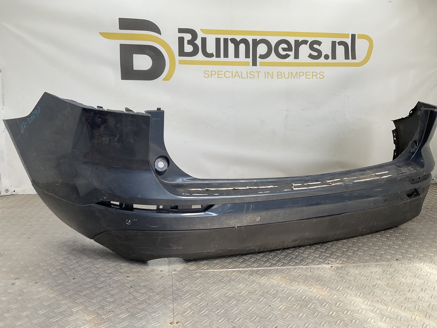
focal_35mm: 29
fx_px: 366
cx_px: 218
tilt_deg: -7.3
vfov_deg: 48.2
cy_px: 164
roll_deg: -0.5
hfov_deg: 61.7
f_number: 1.8
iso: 16
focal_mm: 3
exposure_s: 1/176
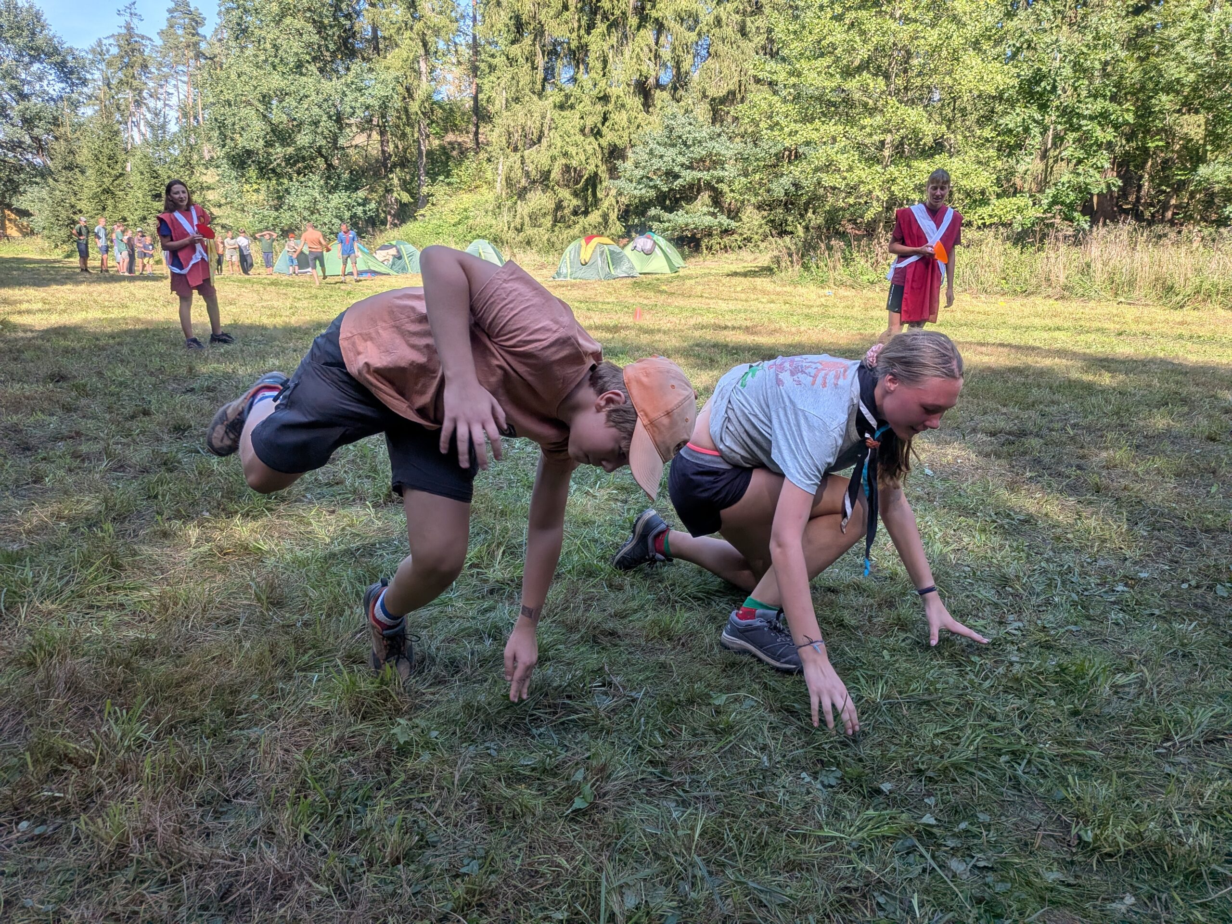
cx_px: 616
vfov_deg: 56.8
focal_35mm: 24
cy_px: 462
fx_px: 854
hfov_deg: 71.6
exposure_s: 1/4386
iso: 26
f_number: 1.7
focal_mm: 4.53
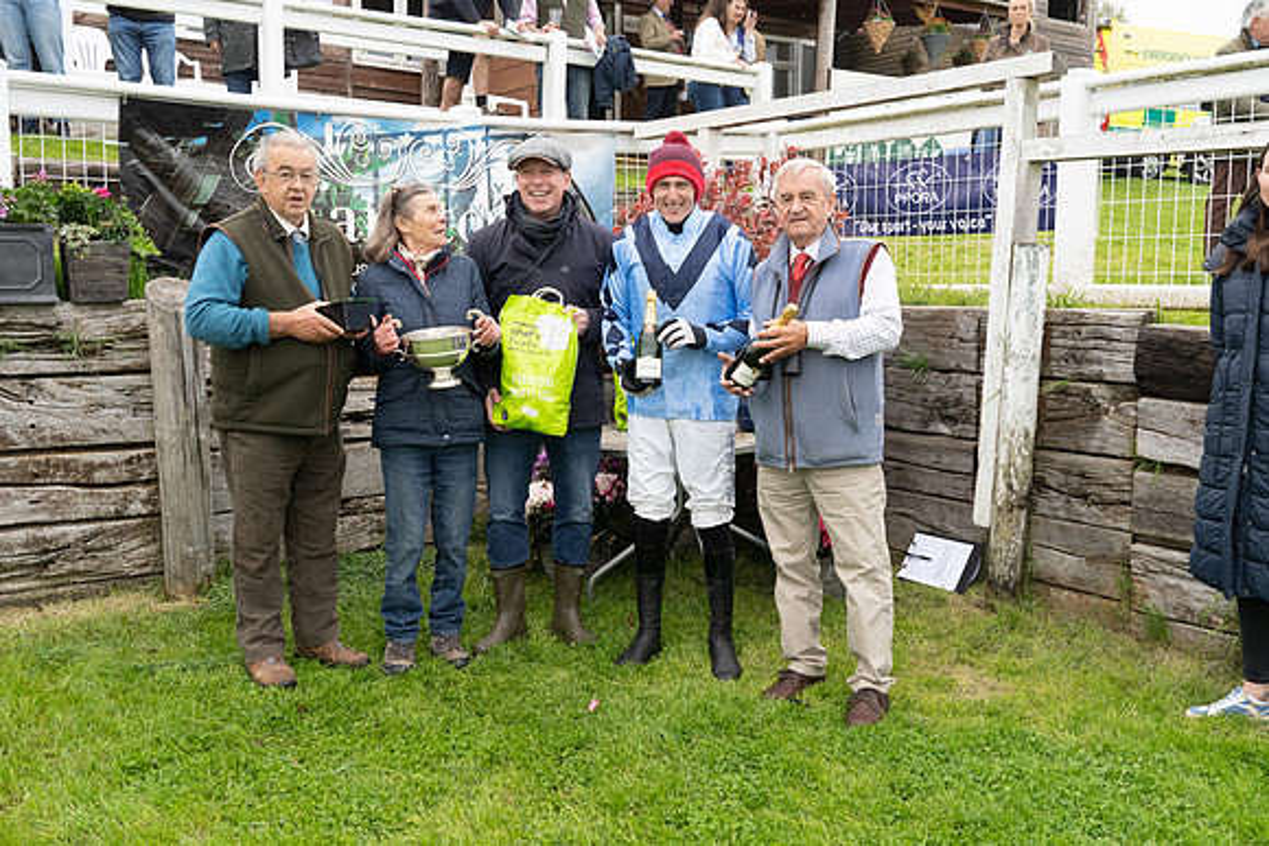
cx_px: 634
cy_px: 423
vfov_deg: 38.9
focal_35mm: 34
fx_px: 1199
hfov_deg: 55.8
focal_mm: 34
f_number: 8
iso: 1600
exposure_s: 1/800
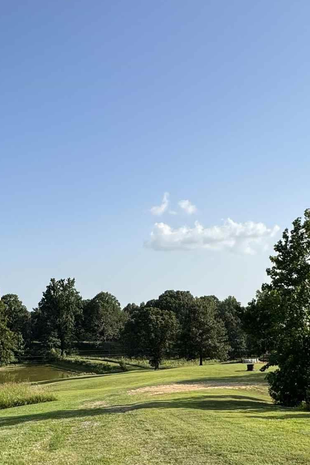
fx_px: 516
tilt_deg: -3.6
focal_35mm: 40
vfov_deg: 46.9
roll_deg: +0.7
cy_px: 341
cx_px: 111
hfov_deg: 33.2
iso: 50
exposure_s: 1/2208
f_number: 2.2
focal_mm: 2.22
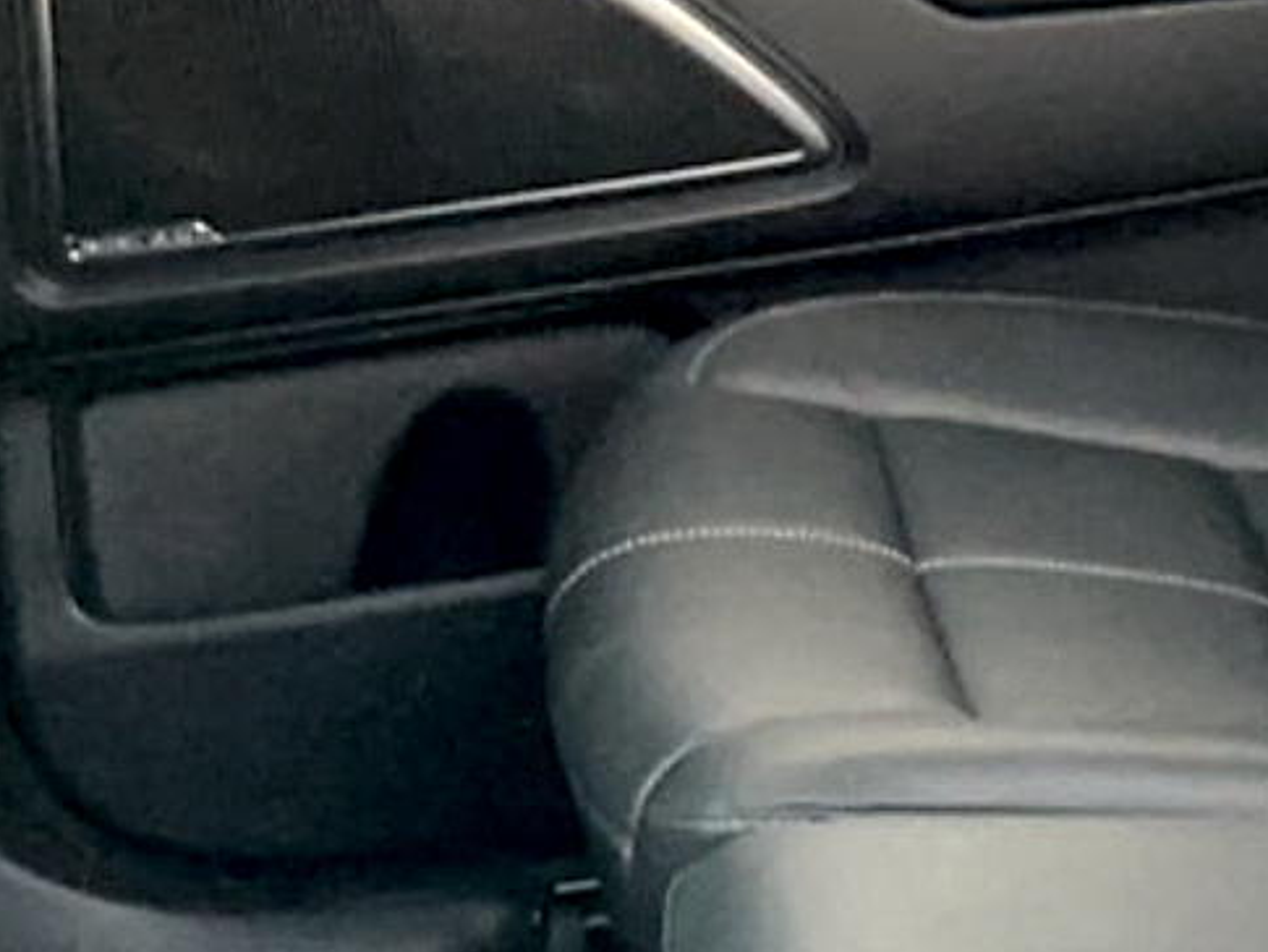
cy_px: 596
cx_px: 1820
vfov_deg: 14.9
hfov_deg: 18.0
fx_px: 3627
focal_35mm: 99
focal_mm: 3
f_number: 1.8
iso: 250
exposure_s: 1/60
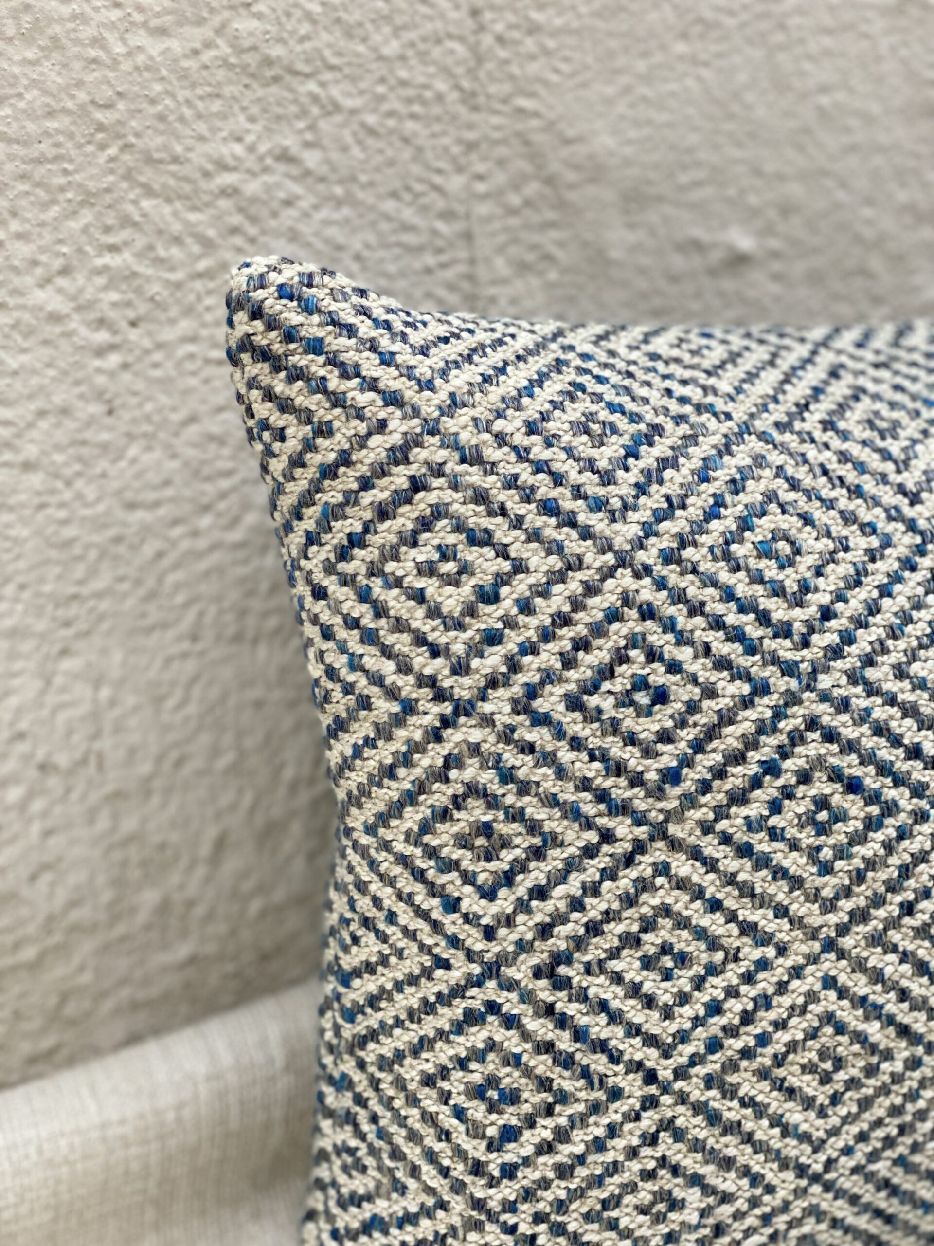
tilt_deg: -22.5
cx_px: 467
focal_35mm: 52
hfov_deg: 28.0
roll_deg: -2.5
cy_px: 623
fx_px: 1871
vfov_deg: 36.8
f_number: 2
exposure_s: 1/122
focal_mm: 6
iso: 200
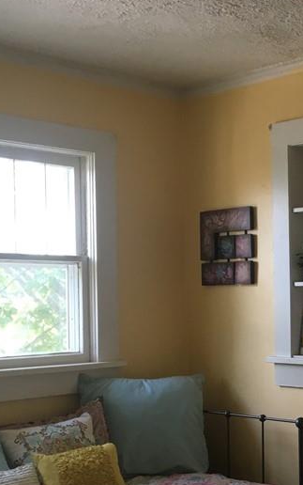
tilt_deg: -1.3
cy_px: 309
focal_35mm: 61
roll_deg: +0.0
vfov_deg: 33.3
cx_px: 367
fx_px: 805
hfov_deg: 20.0
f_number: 2.2
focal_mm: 4.15
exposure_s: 1/30
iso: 50
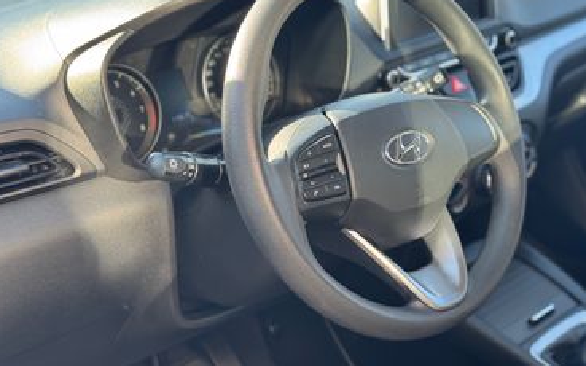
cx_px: 368
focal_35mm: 65
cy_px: 142
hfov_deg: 31.4
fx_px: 1038
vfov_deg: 20.0
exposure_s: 1/121
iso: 80
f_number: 1.78
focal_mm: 6.76
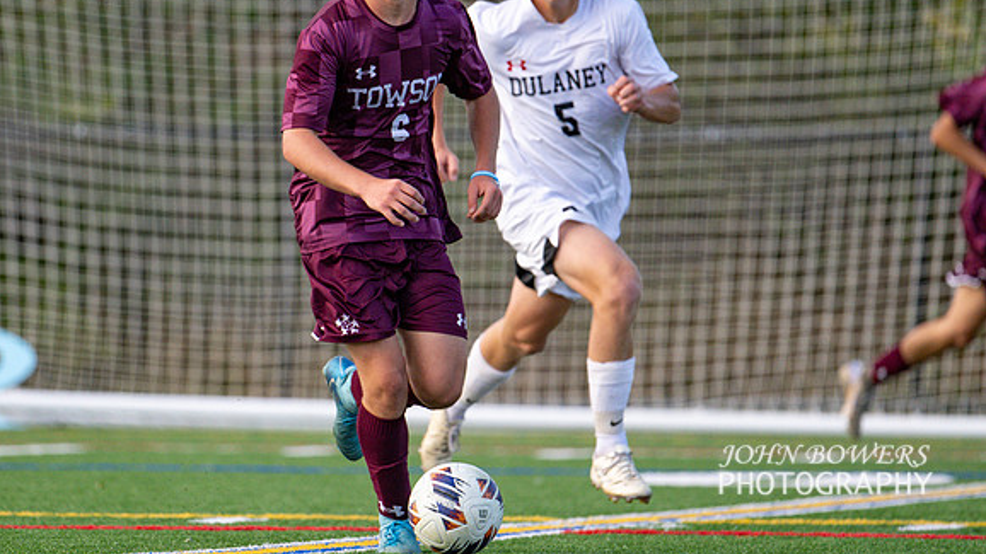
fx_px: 16182
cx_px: 330
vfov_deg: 2.0
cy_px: 247
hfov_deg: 3.5
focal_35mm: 619
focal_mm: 400
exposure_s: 1/2500
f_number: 4.5
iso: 2000
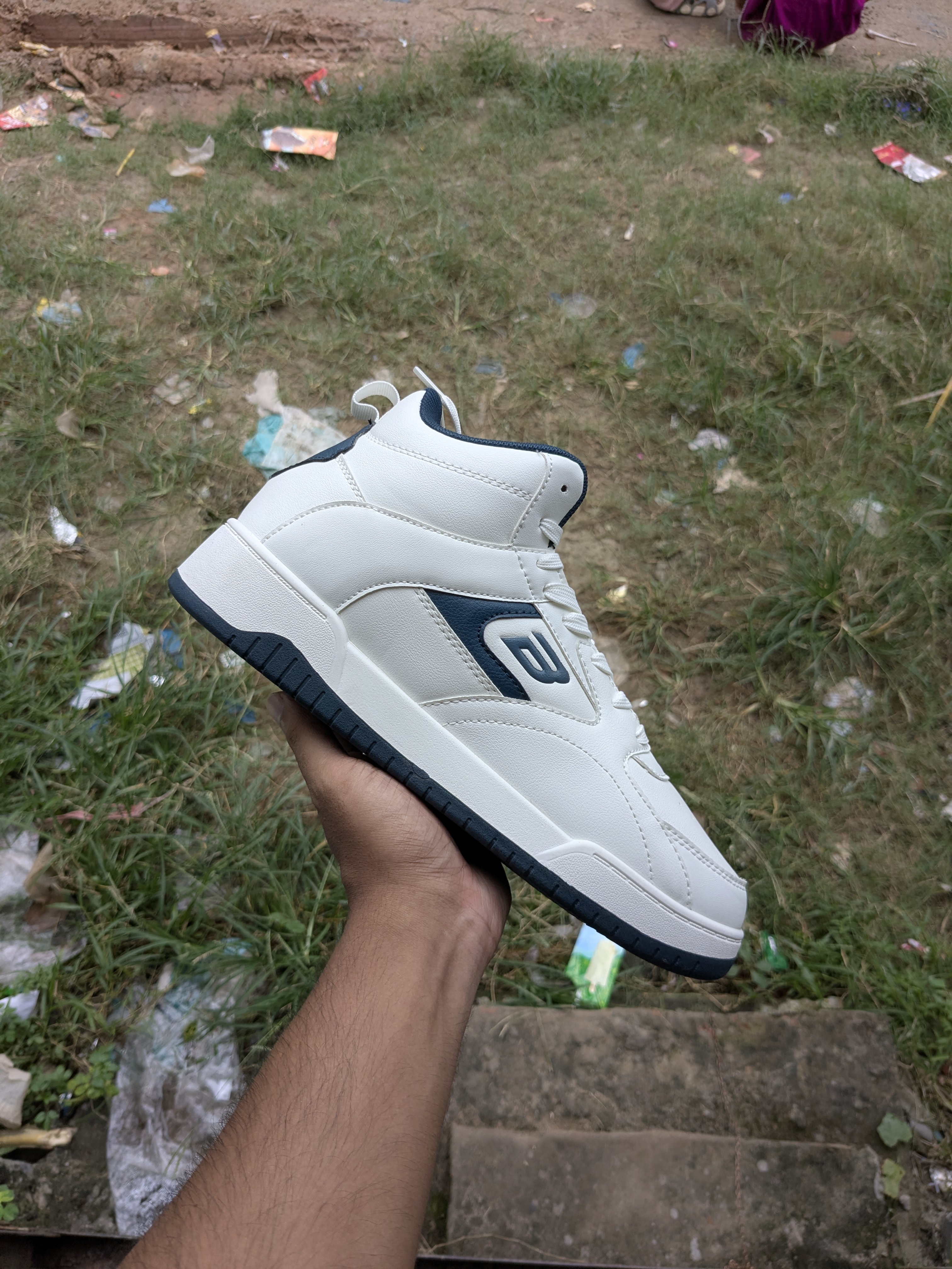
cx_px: 476
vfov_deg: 65.3
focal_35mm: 27
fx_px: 990
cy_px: 634
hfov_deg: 51.4
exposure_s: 1/171
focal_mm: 4.38
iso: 48
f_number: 1.73
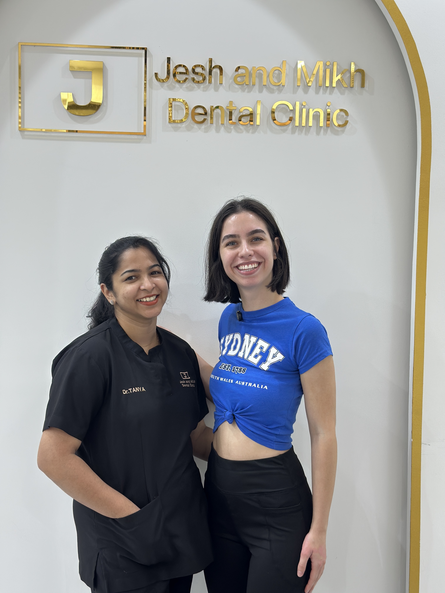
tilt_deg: -3.6
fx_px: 823
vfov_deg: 39.7
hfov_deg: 30.3
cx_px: 222
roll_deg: -0.7
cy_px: 296
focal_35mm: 48
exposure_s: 1/129
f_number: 1.78
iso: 80
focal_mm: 6.86
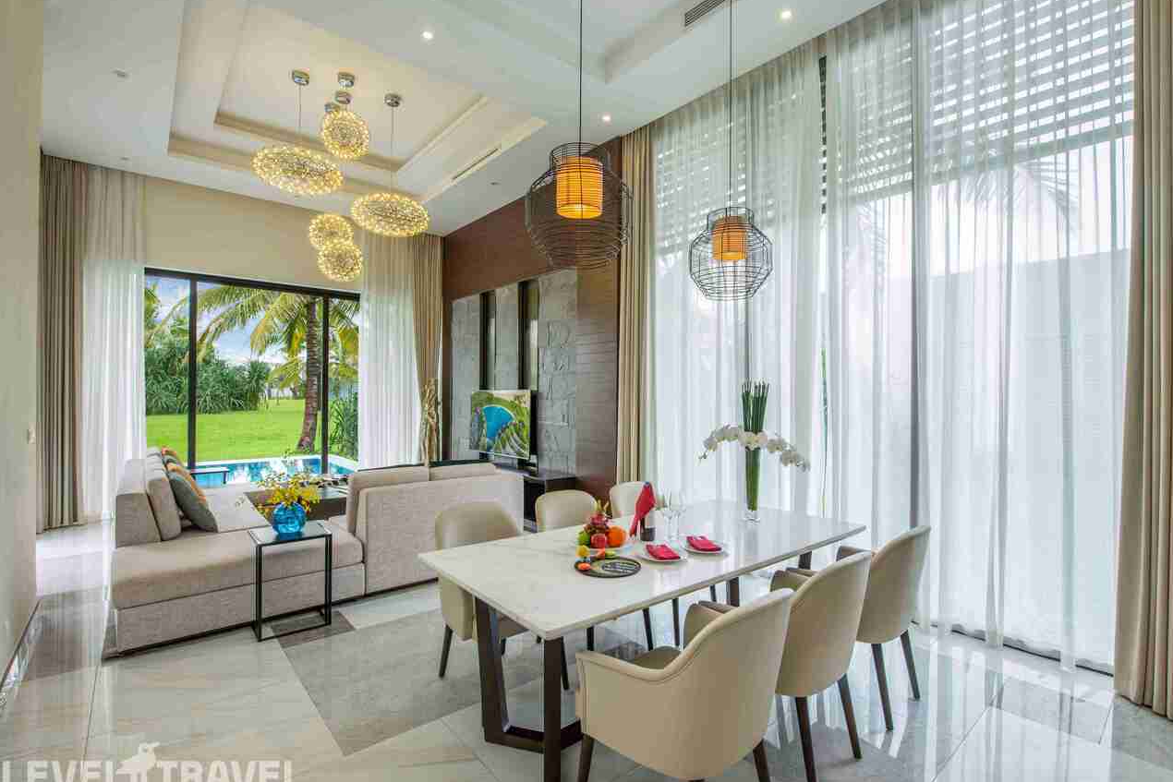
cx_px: 607
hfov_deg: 93.2
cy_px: 394
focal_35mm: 17
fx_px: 554
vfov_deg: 70.5
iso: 100
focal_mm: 16
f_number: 9
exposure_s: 1/15
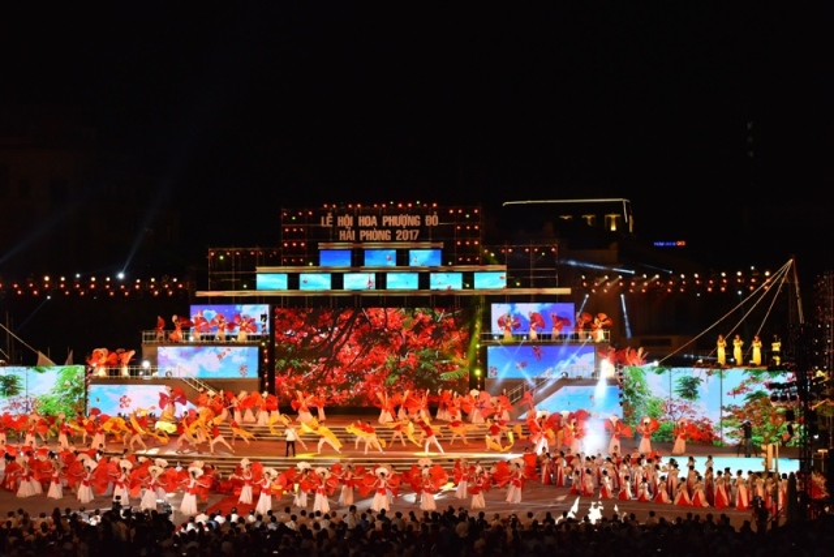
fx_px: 1622
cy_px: 278
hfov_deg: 28.8
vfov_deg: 19.5
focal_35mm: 70
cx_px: 417
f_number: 5.6
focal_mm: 70
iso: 1600
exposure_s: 1/500
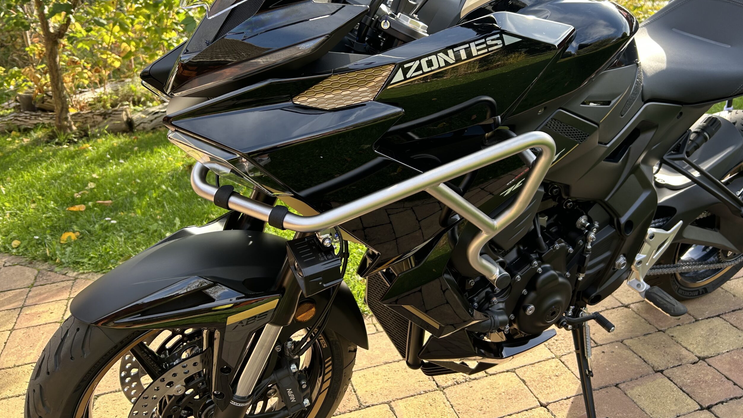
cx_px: 380
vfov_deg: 39.7
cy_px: 140
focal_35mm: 29
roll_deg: +1.6
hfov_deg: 66.1
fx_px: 571
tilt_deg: -16.9
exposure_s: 1/261
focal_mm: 5.7
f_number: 1.5
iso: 40
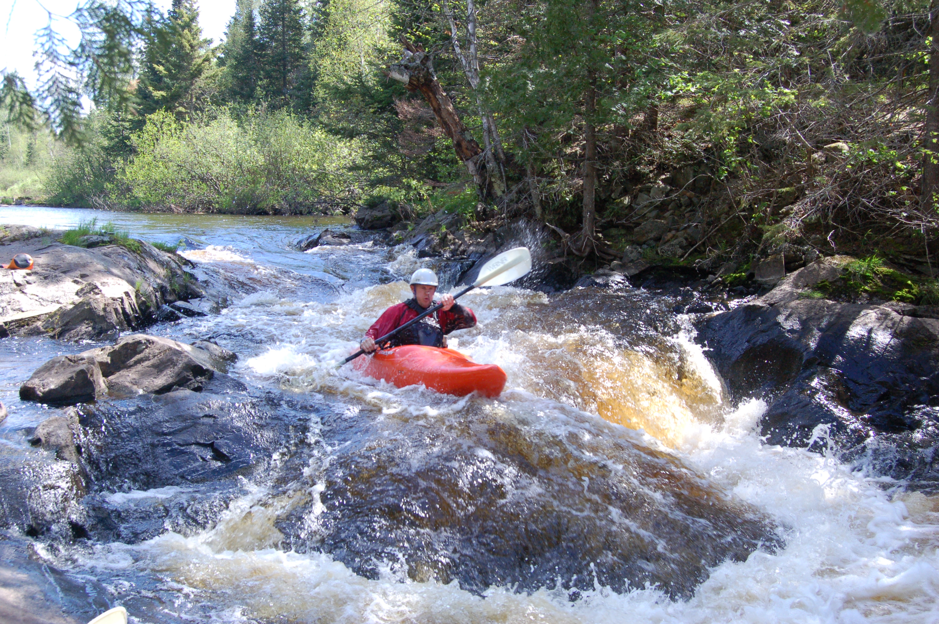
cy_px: 312
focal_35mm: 39
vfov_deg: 34.1
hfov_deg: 49.6
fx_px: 1016
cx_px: 470
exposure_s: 1/250
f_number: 8
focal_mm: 26
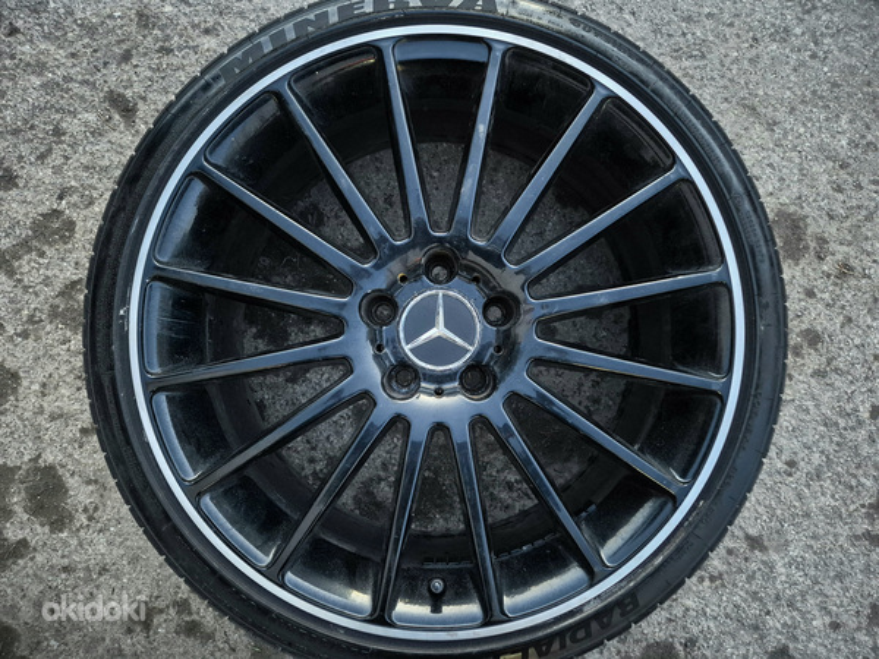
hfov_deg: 73.9
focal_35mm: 23
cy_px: 330
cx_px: 440
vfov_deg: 58.9
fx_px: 584
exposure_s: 1/50
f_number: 1.8
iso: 1600
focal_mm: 5.4
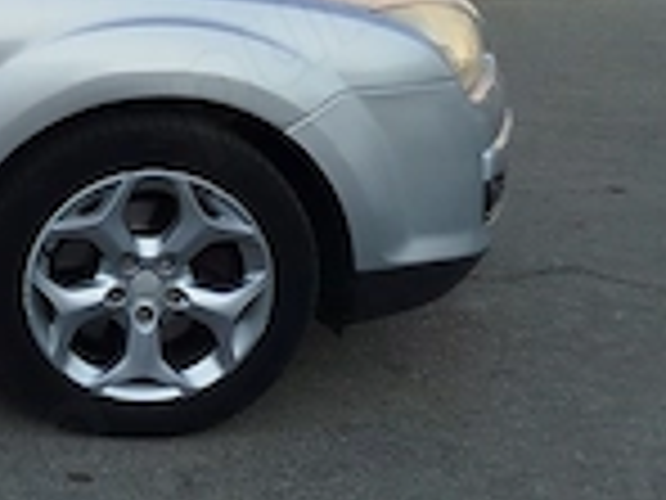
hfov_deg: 17.0
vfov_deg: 14.9
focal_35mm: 97
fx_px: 1866
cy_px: -32
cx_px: -495
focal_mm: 5.31
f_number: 1.7
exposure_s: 1/815
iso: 50
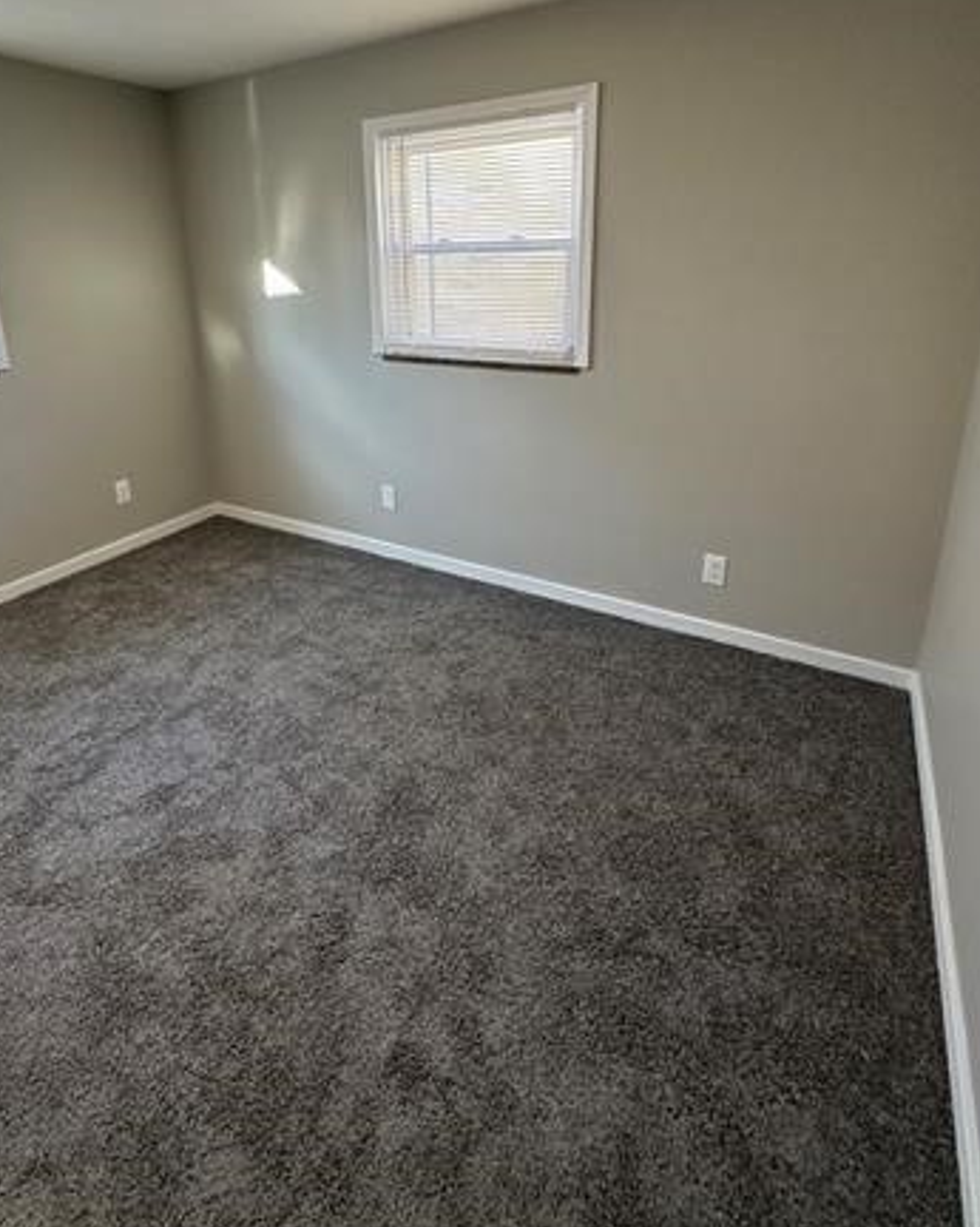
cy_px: 457
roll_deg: -2.6
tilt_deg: -17.4
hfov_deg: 70.6
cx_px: 437
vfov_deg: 81.7
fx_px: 690
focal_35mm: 19
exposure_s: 1/120
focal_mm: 2.22
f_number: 2.2
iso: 200
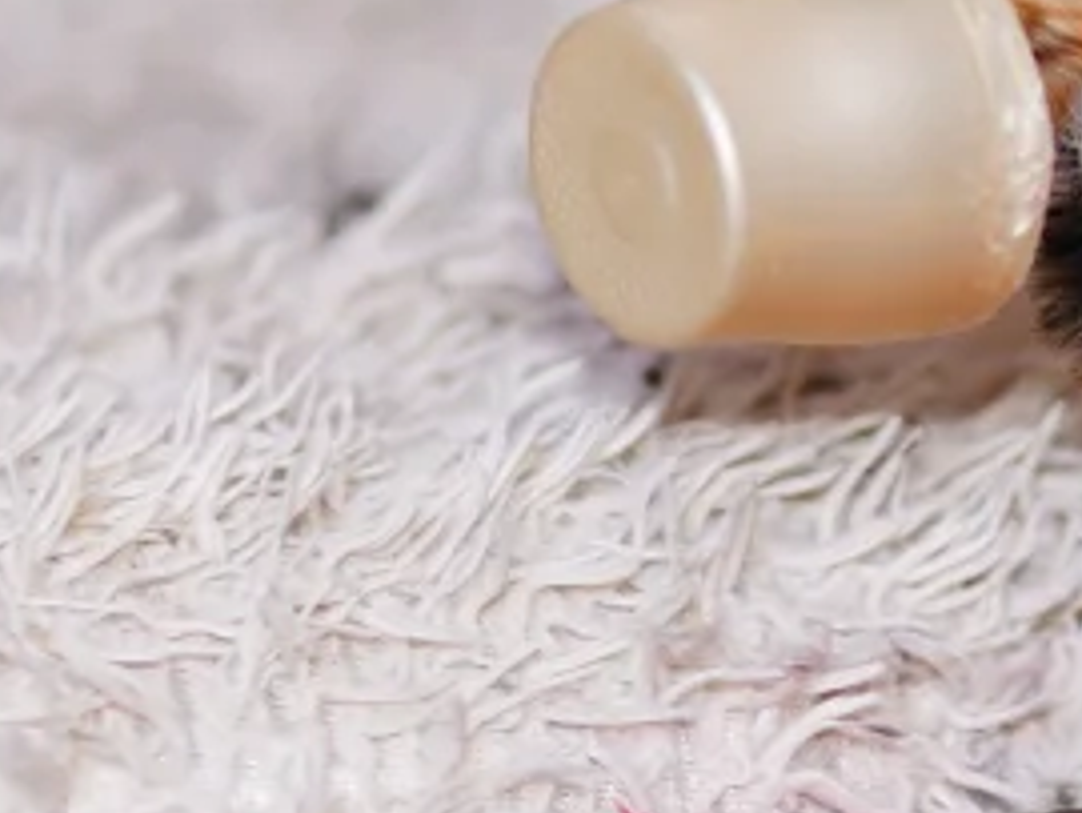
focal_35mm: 236
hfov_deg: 8.3
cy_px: 296
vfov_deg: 6.3
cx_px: 1102
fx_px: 7383
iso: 250
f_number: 1.8
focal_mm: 85
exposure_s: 1/250
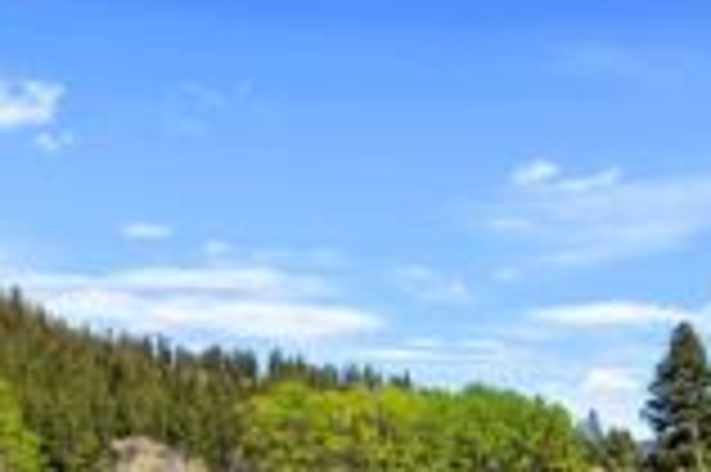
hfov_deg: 50.4
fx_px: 750
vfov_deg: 30.8
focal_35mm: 38
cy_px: 533
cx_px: 288
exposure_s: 1/320
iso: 100
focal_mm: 15
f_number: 8
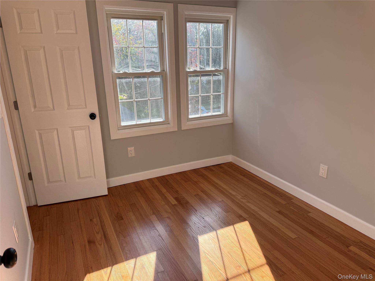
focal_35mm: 24
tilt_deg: -14.0
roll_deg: +0.6
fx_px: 260
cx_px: 188
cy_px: 140
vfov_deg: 56.8
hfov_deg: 71.6
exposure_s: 1/689
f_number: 1.78
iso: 100
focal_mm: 6.76
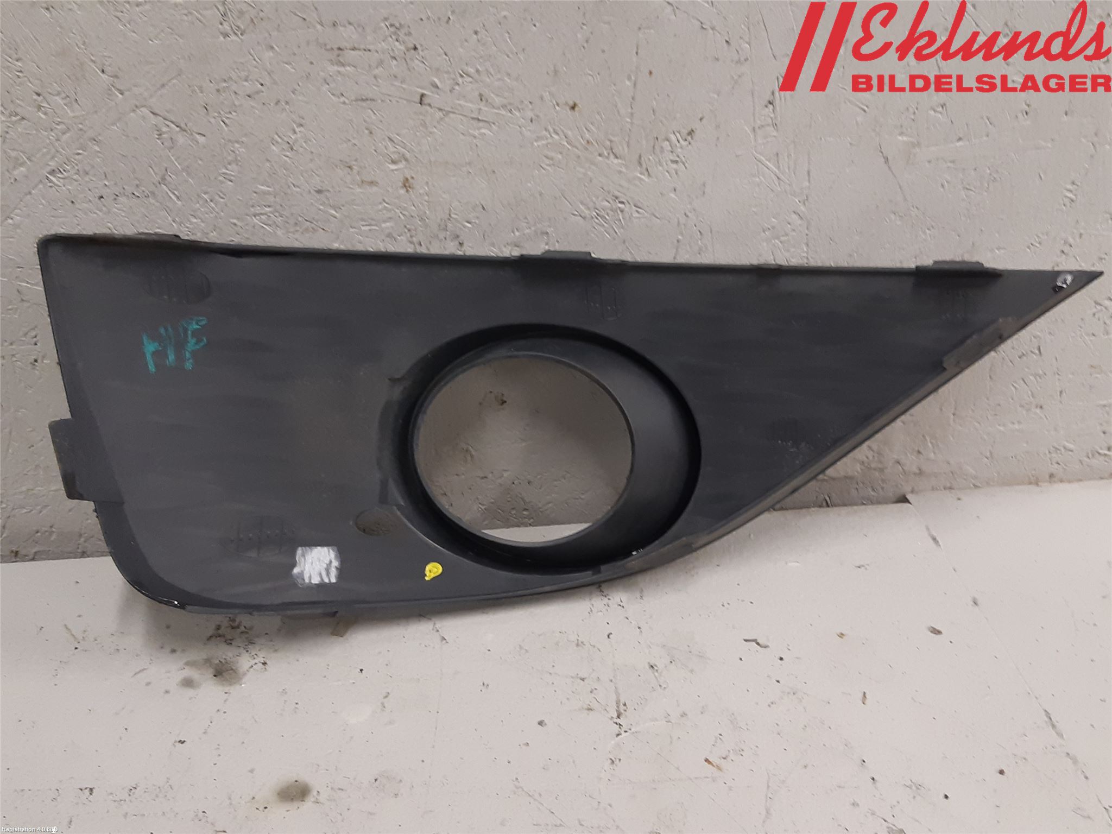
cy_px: 417
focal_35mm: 26
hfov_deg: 67.3
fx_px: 835
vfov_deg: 53.1
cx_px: 556
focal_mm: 3.93
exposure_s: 1/50
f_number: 1.7
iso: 160
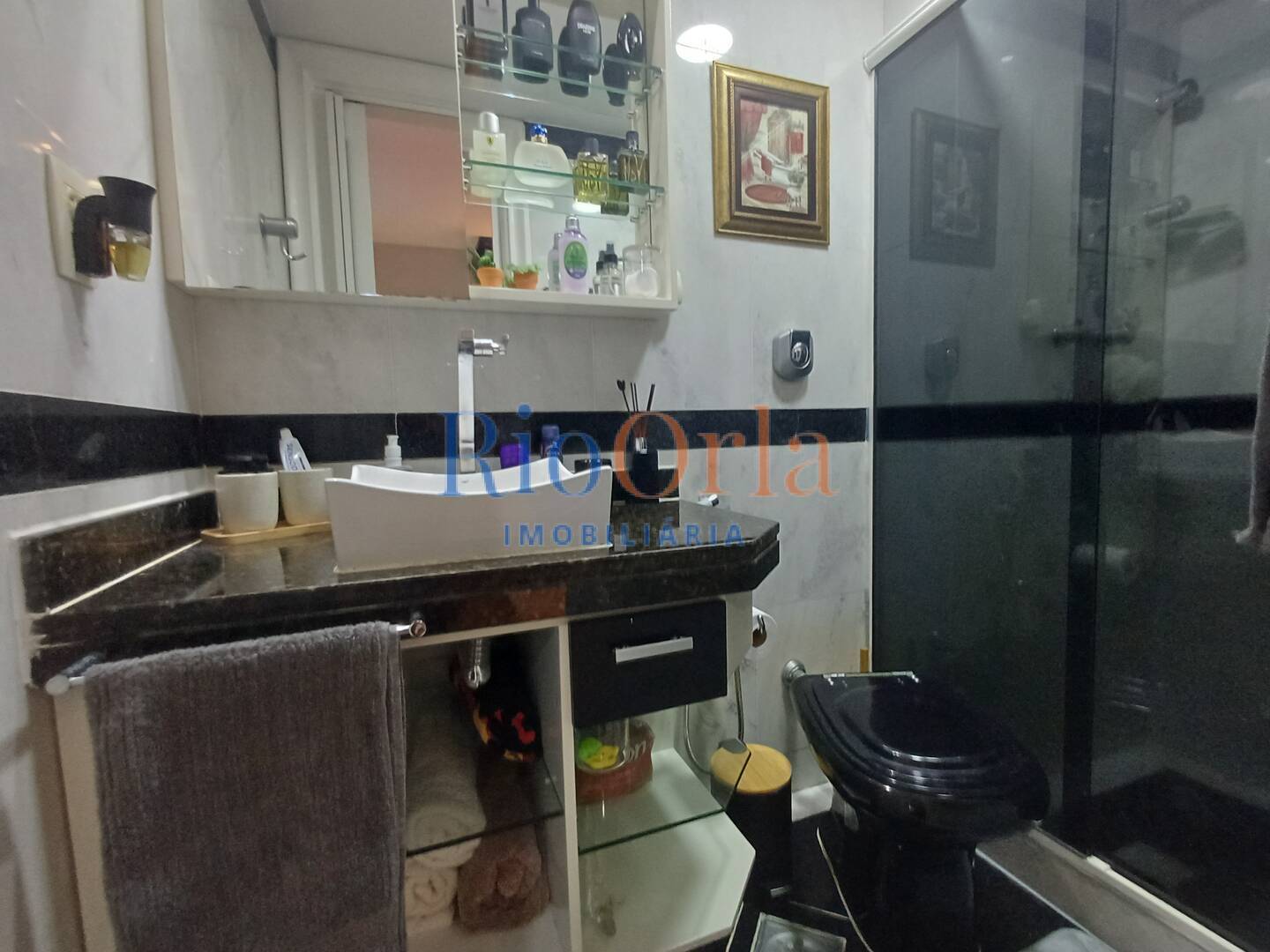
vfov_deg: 78.1
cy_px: 476
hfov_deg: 94.5
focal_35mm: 16
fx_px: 587
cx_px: 635
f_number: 2.2
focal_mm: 1.64
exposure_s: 1/40
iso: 200
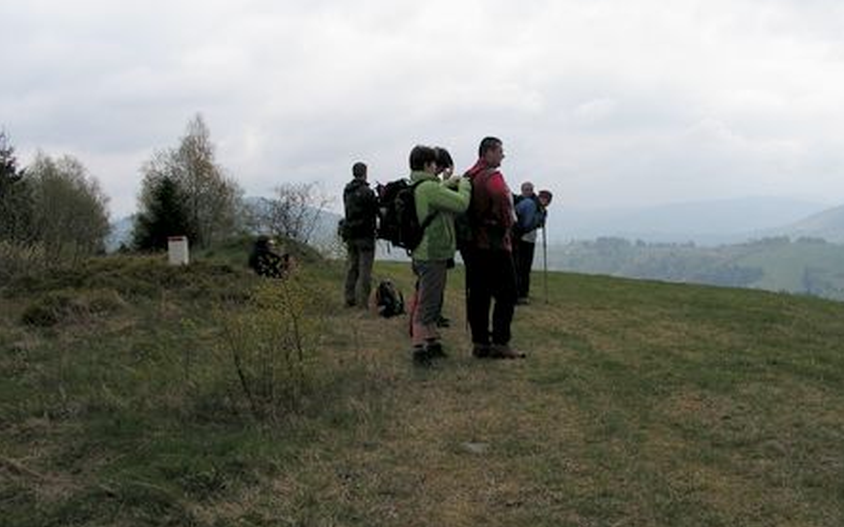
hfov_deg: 48.2
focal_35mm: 41
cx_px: 428
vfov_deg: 31.2
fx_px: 943
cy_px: 243
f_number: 4.8
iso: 50
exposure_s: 1/400
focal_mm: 6.4
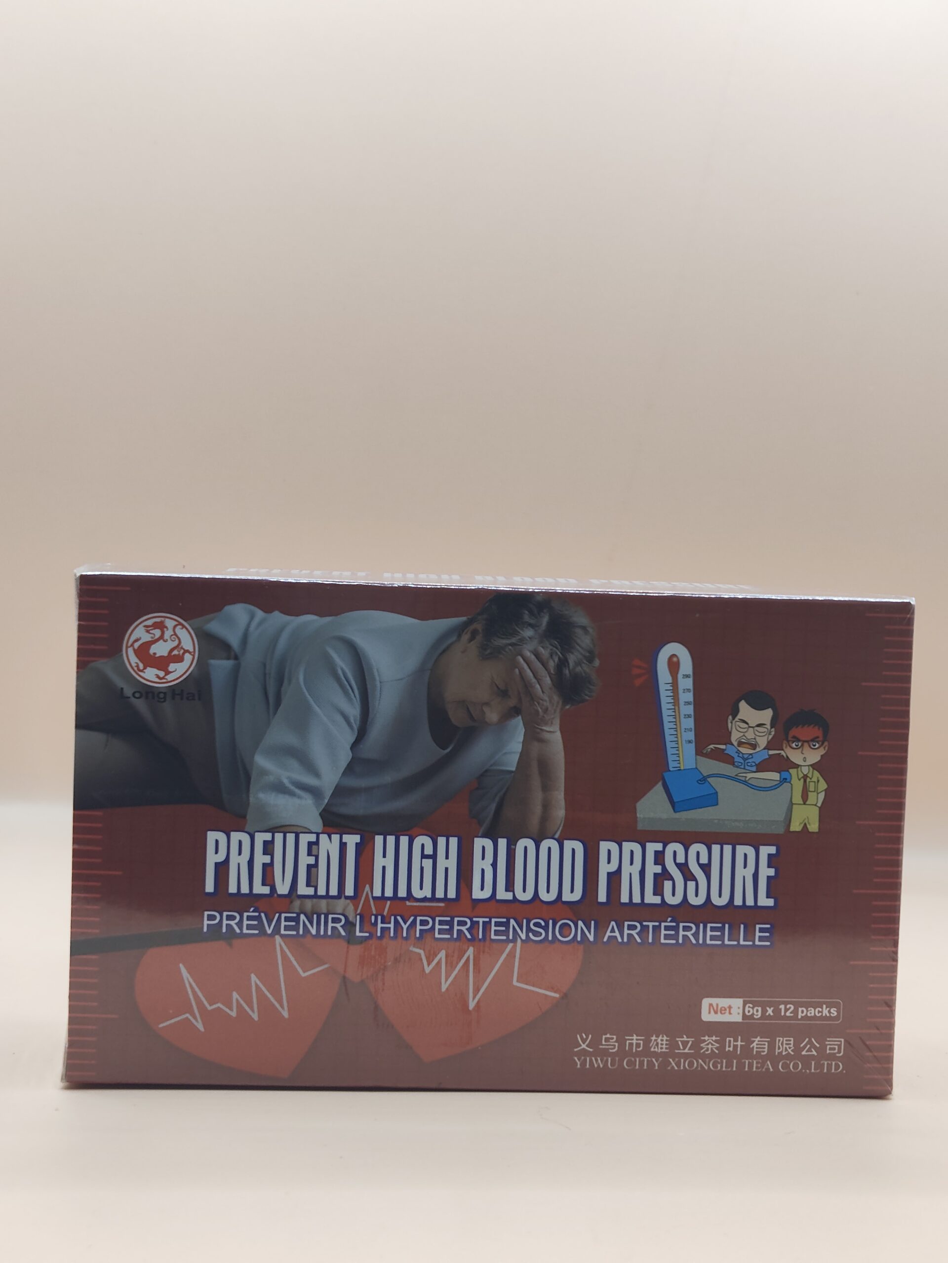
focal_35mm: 50
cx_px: 474
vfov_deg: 38.2
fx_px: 1826
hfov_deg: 29.1
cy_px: 632
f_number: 1.88
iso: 184
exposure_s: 1/100
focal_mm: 5.56
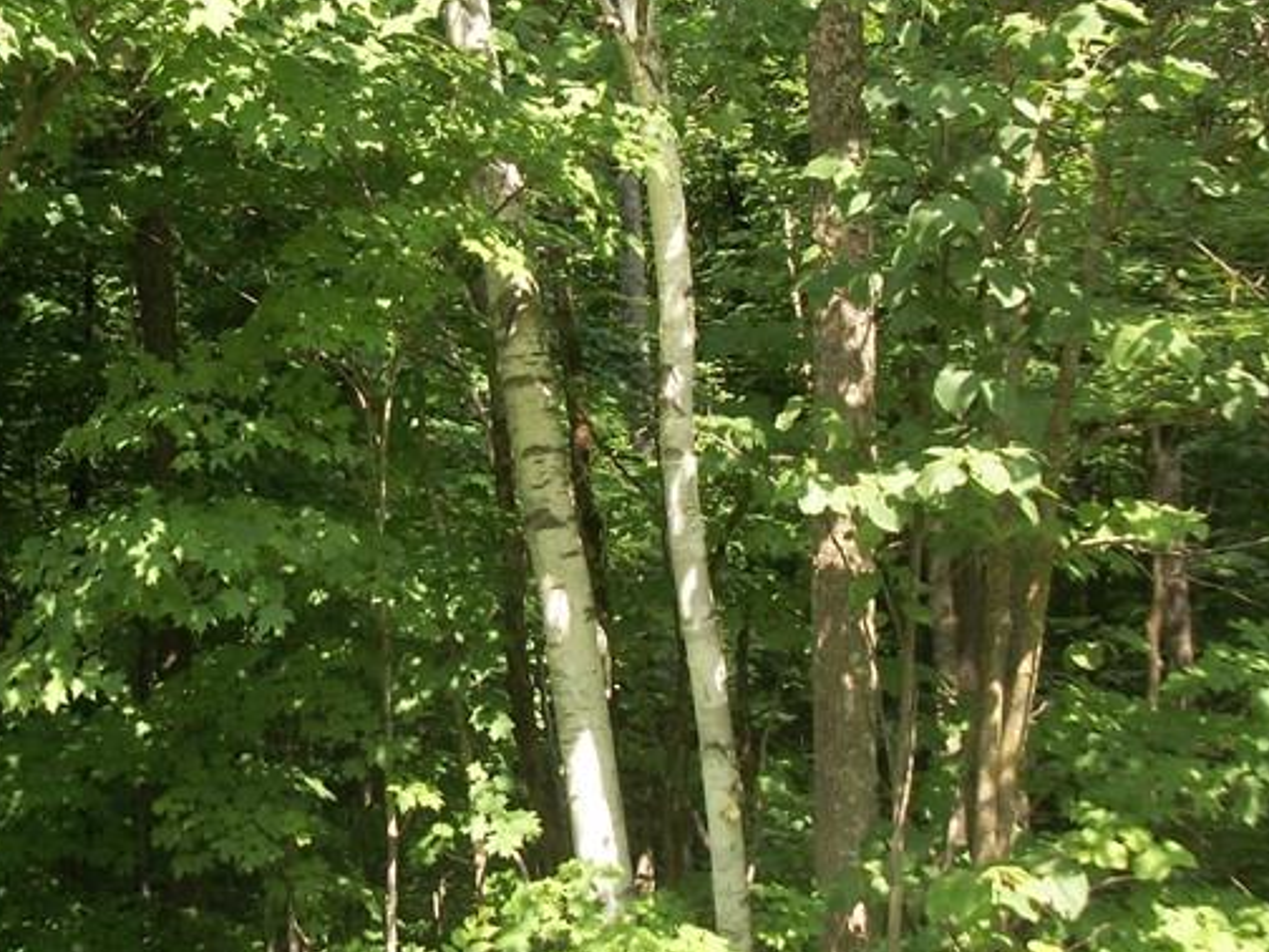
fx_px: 2383
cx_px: 486
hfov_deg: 29.7
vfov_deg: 22.5
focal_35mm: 65
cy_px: 609
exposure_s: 1/250
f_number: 2.9
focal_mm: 5.7
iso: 80
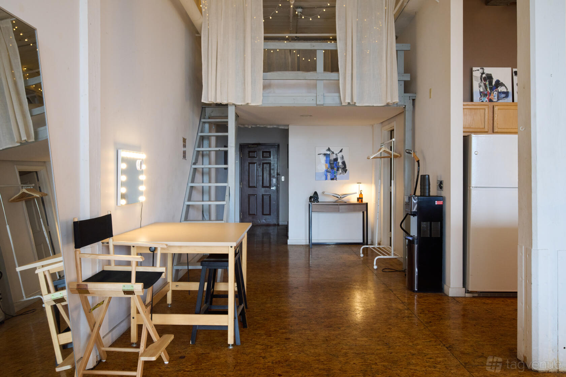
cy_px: 188
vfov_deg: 43.6
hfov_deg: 61.9
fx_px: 472
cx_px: 283
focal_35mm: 30
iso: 640
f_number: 10
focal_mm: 30
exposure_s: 1
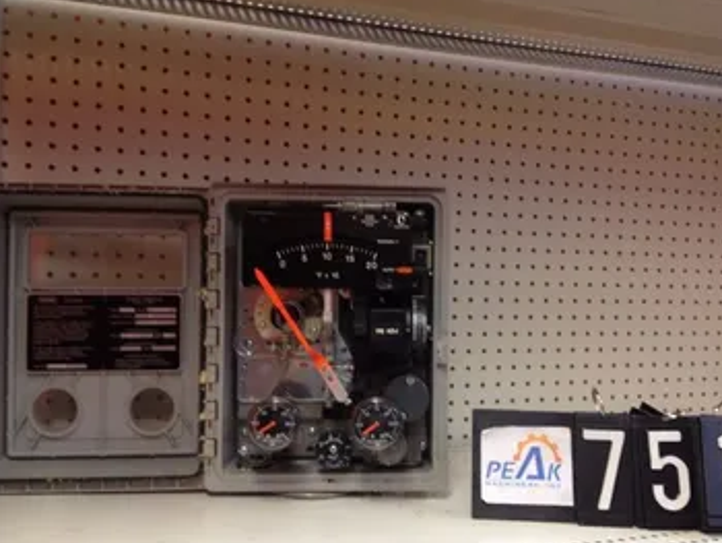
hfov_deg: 46.7
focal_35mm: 40
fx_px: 835
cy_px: 291
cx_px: 404
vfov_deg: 36.0
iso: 80
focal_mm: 4.28
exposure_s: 1/20
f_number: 2.4
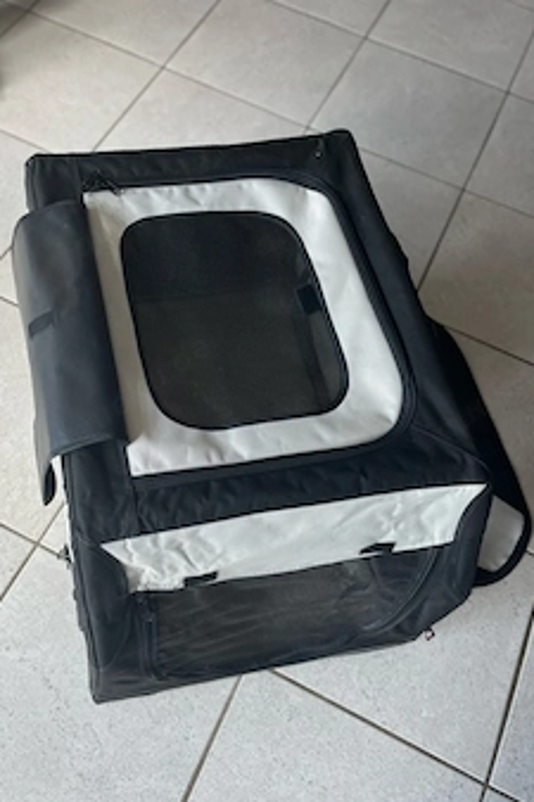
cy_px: 415
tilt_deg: -61.5
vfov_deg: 58.7
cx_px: 192
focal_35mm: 32
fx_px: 713
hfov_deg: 40.7
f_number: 1.6
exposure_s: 1/122
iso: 64
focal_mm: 5.1
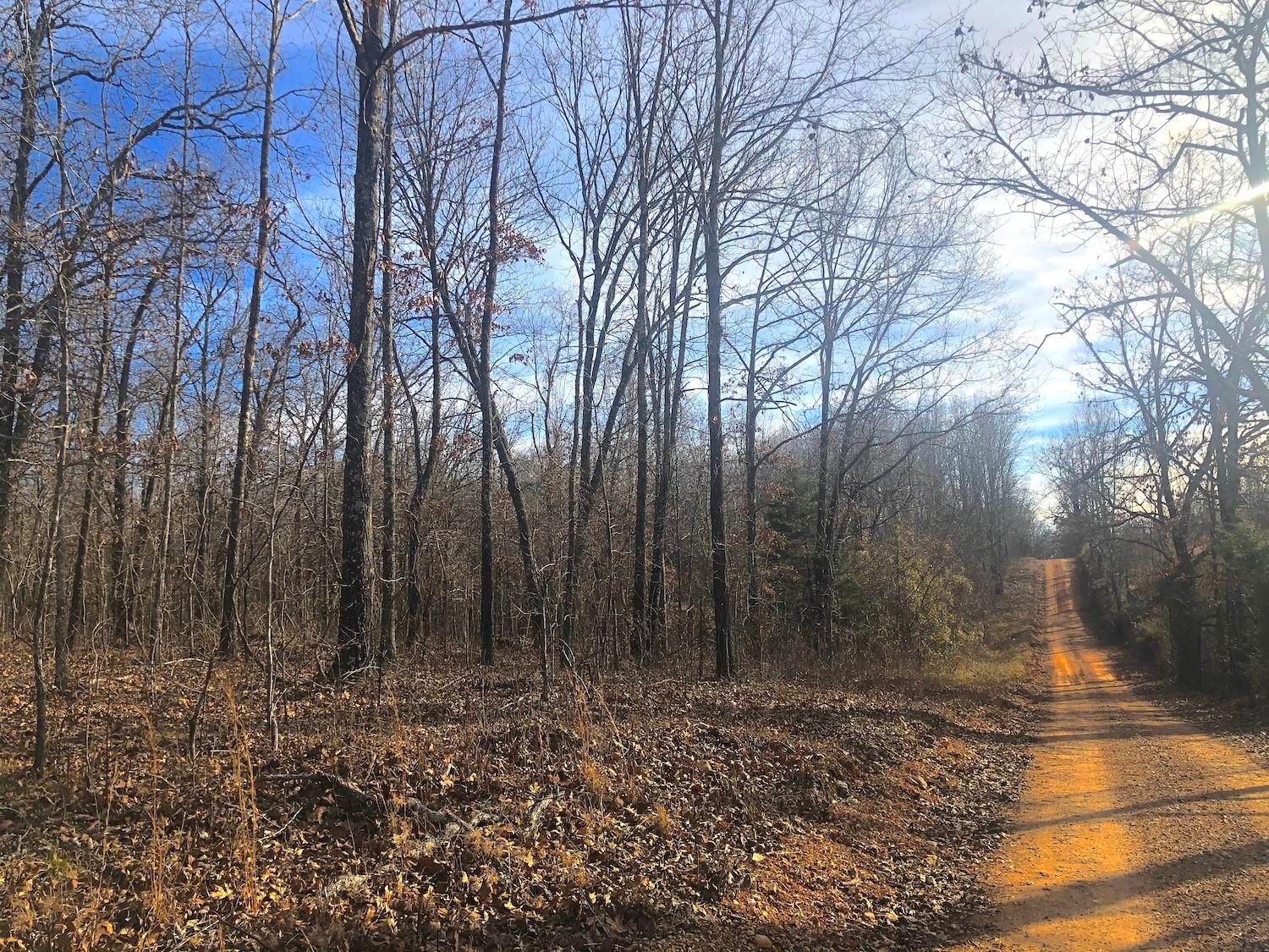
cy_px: 476
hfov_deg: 63.4
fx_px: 1026
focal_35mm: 28
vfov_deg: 49.7
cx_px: 634
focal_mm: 4
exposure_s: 1/1473
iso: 20
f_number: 1.8
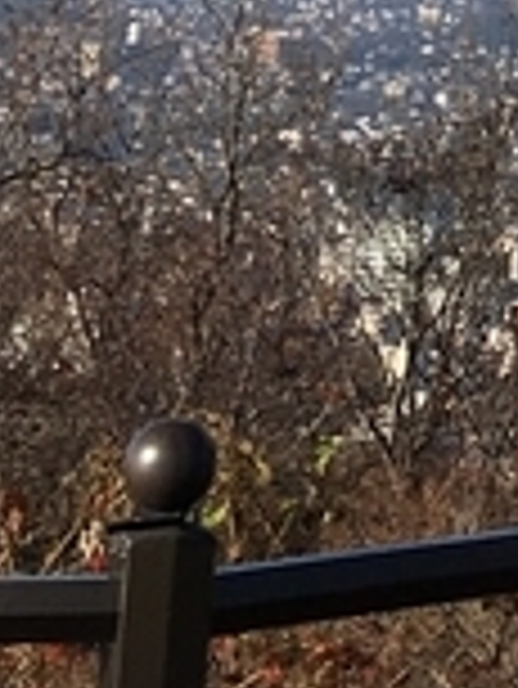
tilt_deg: +10.7
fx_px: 4523
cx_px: 1365
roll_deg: -1.6
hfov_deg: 6.2
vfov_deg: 7.8
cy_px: -1210
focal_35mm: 227
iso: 25
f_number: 2.2
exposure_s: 1/1789
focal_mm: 4.15
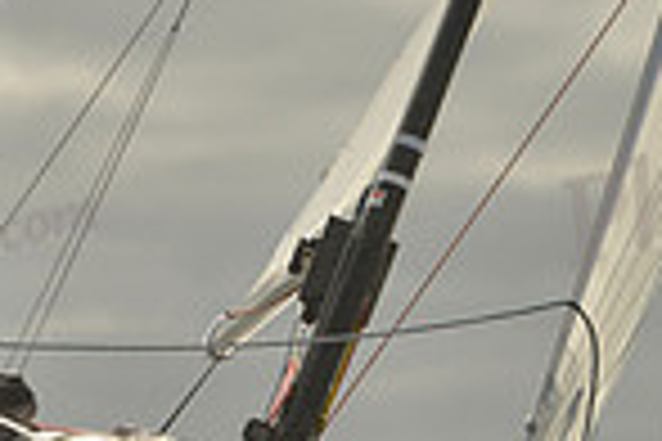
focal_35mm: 386
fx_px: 7098
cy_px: 448
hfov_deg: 5.3
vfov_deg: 3.6
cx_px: 333
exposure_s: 1/2000
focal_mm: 98
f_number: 11
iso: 400
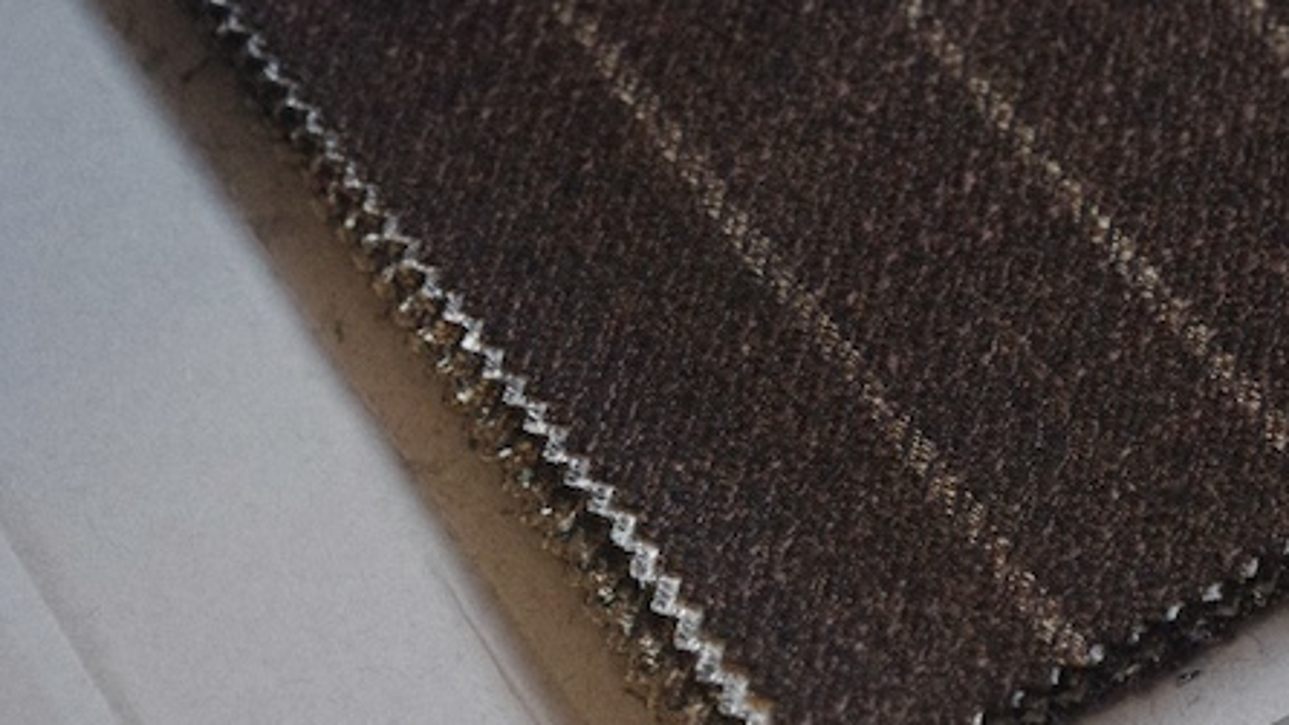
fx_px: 4205
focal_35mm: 123
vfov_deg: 9.9
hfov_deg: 17.4
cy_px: 241
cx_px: 919
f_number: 8
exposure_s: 1/125
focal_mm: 55
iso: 6400
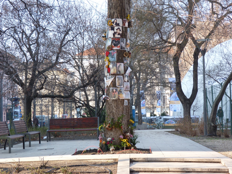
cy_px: 87
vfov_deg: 18.0
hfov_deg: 23.8
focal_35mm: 82
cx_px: 116
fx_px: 550
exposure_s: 1/100
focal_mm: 14.8
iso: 80
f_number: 3.4
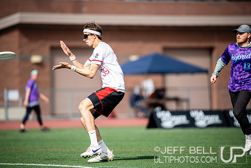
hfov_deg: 6.9
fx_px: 2092
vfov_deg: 4.6
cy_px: 84
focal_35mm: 300
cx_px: 126
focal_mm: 300
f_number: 3.2
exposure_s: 1/1600
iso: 100
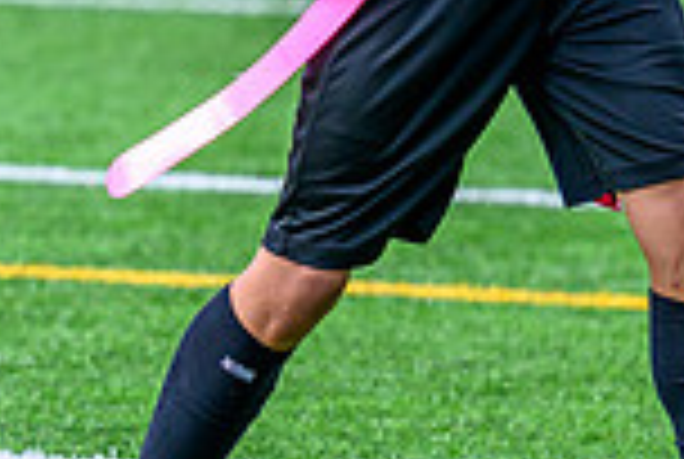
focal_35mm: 744
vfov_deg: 1.9
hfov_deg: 2.8
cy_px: -217
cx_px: 508
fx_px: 14164
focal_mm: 130
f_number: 2.8
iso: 200
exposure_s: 1/2000
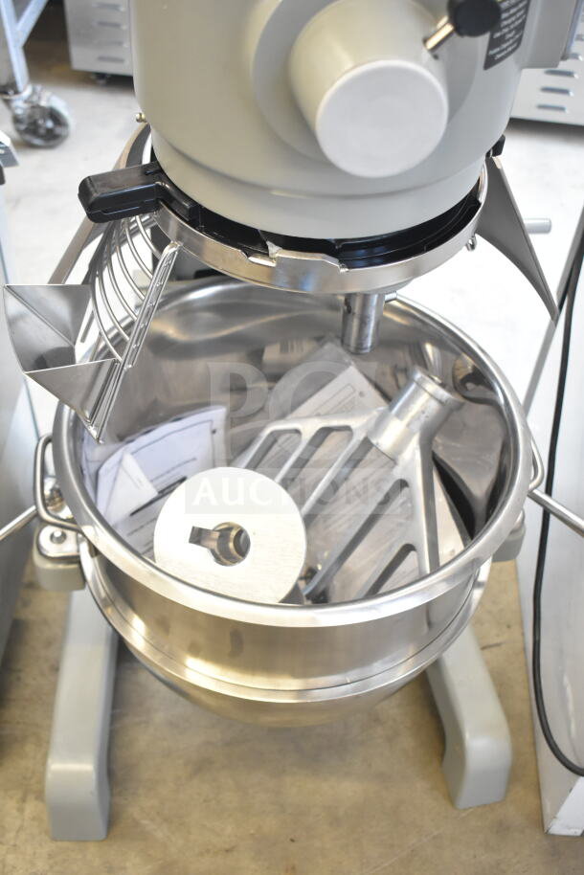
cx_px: 292
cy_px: 438
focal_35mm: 44
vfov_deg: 44.9
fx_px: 1058
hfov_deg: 30.9
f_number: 4.2
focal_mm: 29
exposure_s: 1/50
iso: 1800
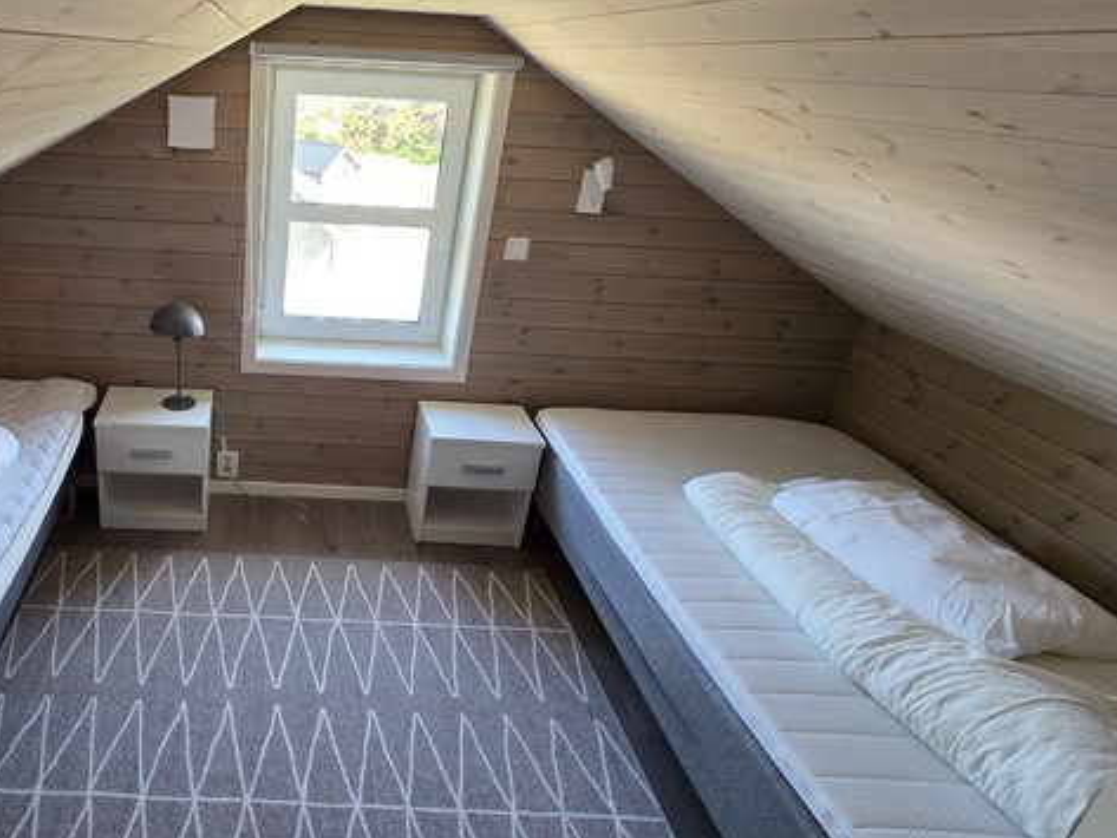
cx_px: 286
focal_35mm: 22
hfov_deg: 71.4
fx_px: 710
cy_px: 364
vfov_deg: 60.9
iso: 250
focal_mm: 2.2
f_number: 1.9
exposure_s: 1/100
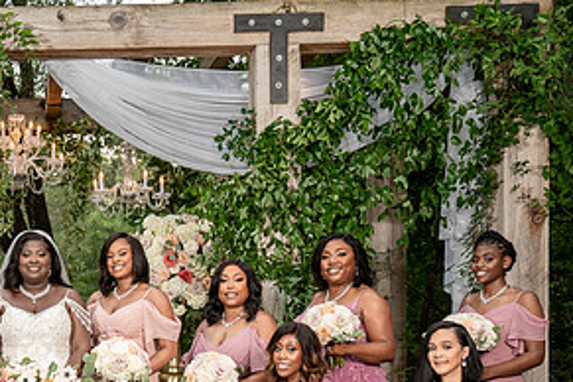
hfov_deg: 24.1
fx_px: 1289
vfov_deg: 16.5
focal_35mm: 81
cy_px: 371
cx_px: 19
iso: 640
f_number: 4
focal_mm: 40
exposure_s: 1/200
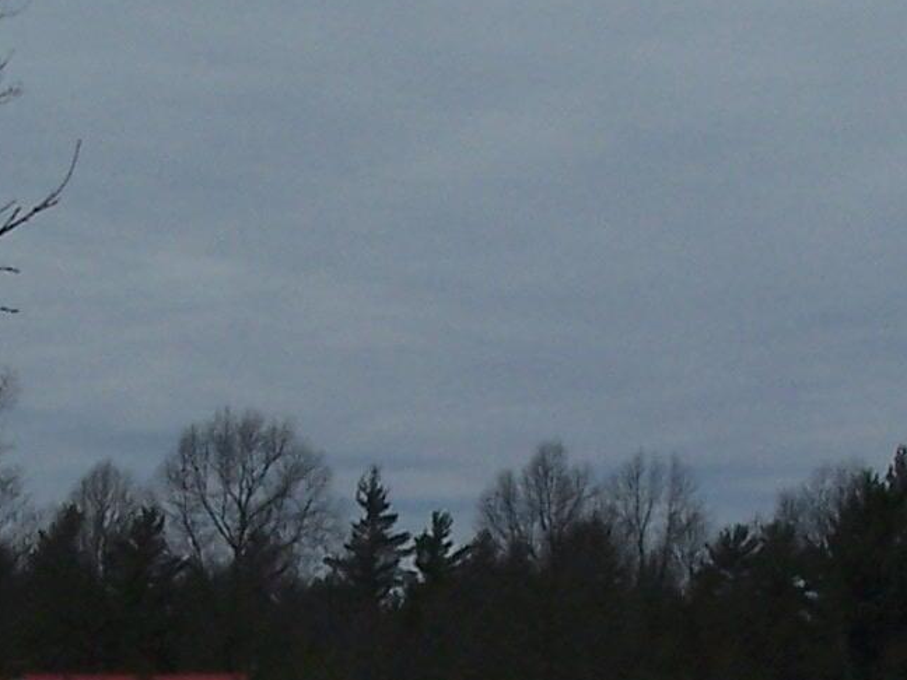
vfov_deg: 9.7
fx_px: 3956
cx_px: 472
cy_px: 866
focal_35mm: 151
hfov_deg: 13.1
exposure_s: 1/800
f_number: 5.6
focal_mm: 6.3
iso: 80
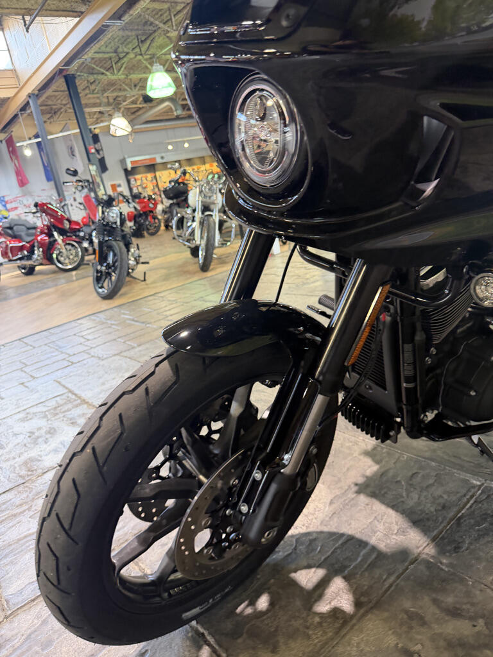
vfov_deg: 71.6
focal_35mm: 24
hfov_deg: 56.8
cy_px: 328
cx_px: 246
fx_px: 456
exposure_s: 1/60
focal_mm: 6.76
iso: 200
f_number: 1.78
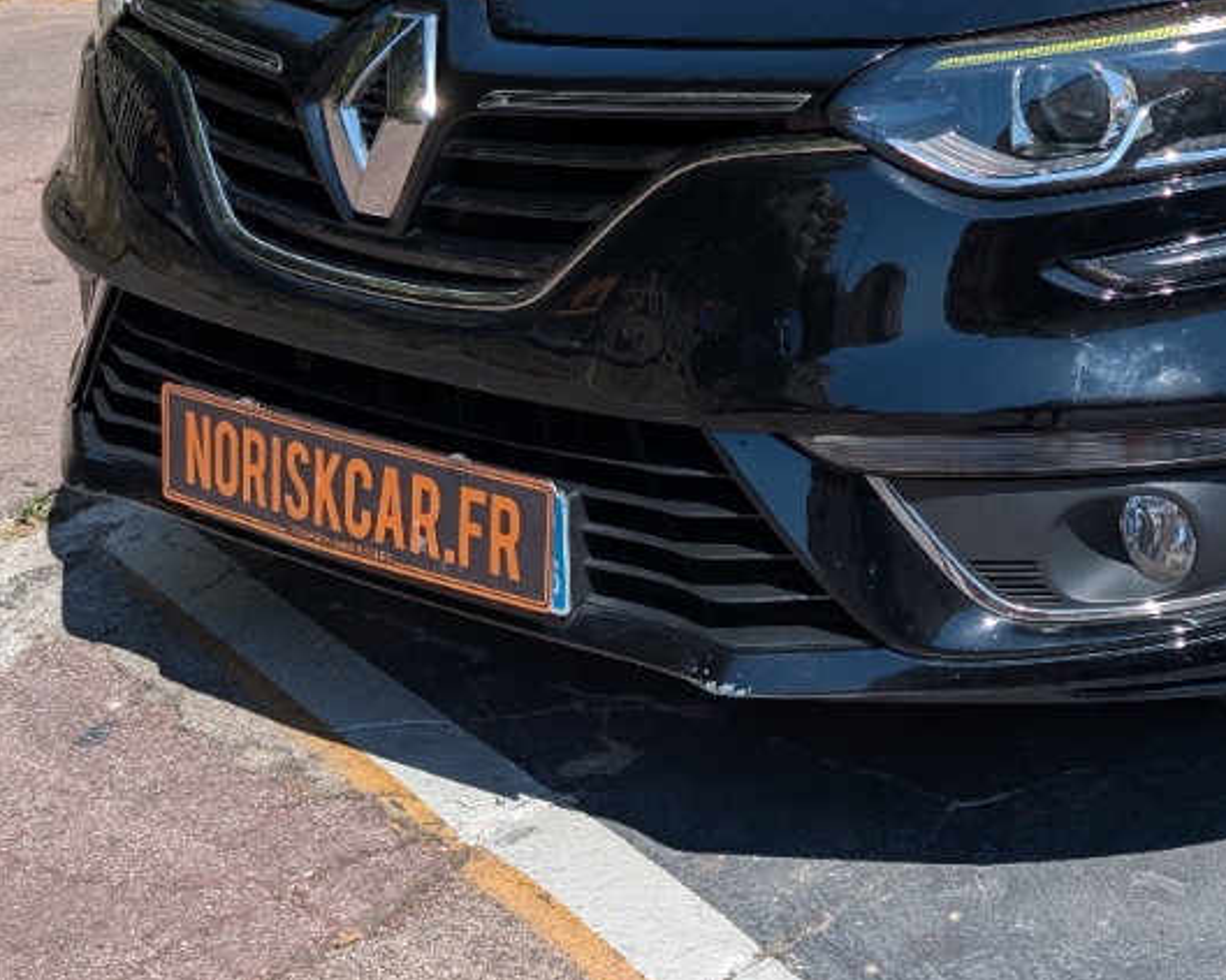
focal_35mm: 71
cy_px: 1
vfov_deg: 20.8
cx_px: 1145
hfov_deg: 25.8
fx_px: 2576
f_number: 1.68
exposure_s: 1/1381
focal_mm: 6.9
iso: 19
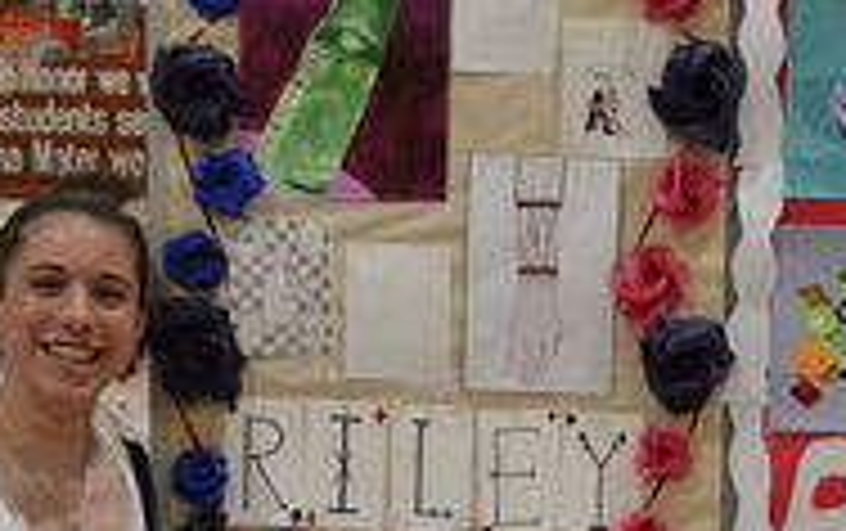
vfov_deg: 11.7
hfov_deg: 18.6
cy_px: 630
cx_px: 758
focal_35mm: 110
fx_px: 2539
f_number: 3.8
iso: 2800
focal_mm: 22
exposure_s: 1/500
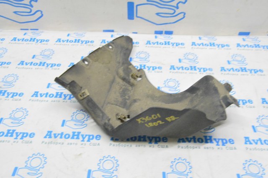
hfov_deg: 57.3
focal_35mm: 33
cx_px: 134
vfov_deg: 39.9
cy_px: 89
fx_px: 245
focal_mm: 22
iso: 6400
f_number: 20
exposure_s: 1/15
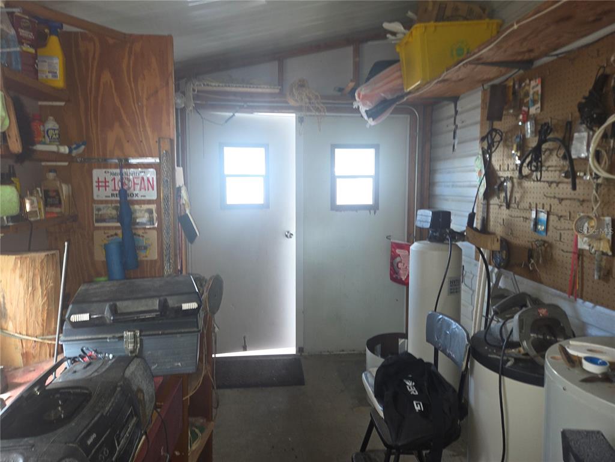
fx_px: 409
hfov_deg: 73.9
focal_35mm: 23
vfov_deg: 58.9
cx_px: 308
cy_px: 231
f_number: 1.8
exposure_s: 1/24
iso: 125
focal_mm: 5.4
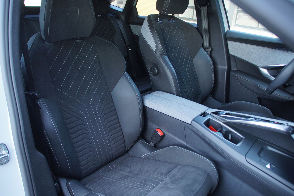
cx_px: 147
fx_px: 220
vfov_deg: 47.9
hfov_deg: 67.4
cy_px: 98
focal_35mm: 27
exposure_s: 1/80
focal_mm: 18
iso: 200
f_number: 3.5
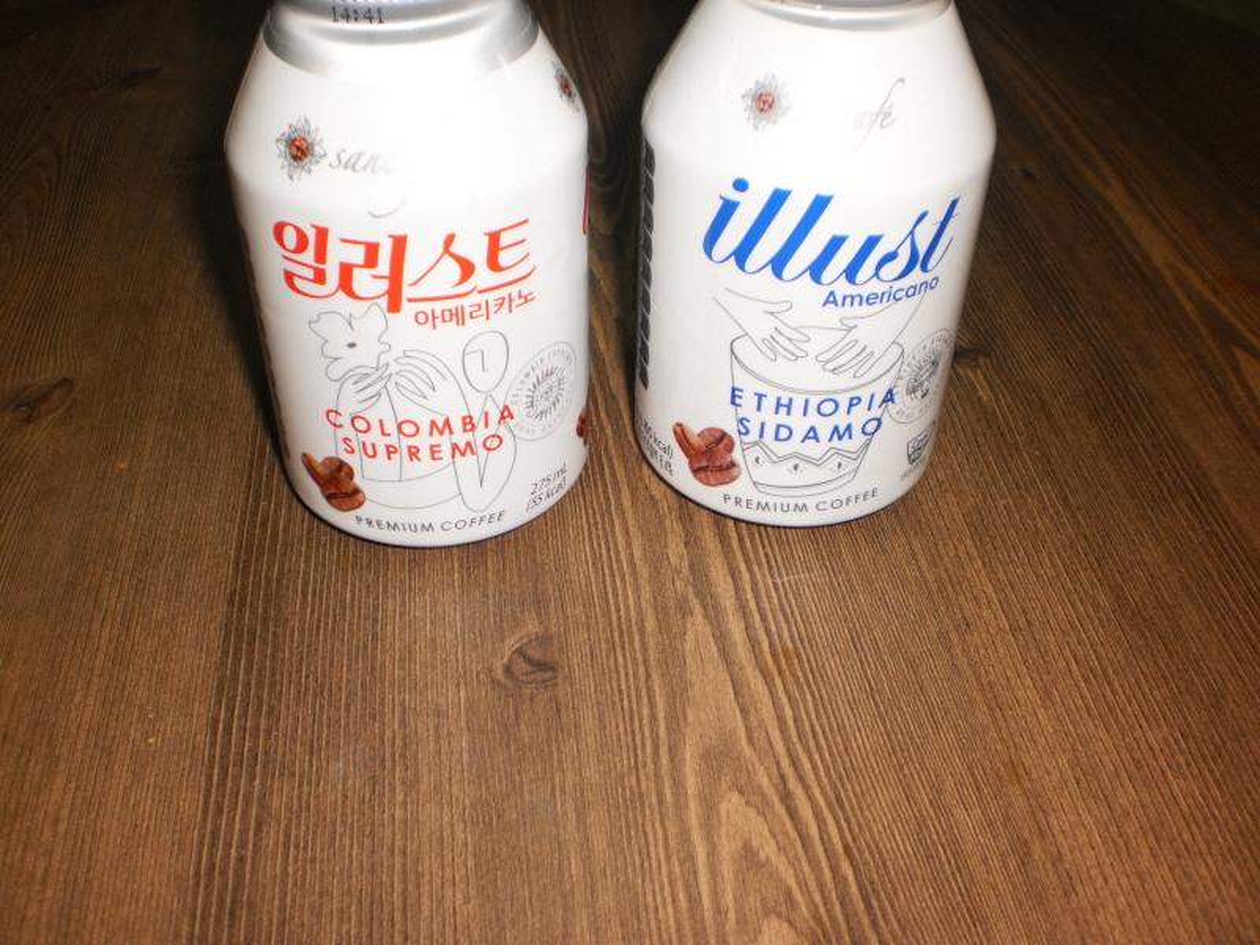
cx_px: 630
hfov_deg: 51.4
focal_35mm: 36
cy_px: 472
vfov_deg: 39.7
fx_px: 1310
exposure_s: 1/30
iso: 125
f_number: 3.1
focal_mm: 6.3
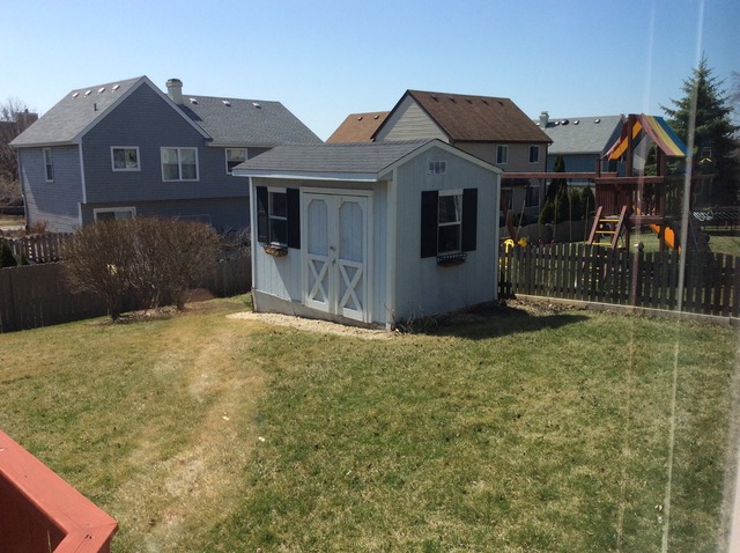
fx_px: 704
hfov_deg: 55.4
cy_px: 276
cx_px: 370
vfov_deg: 42.8
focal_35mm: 33
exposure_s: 1/1217
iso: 32
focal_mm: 3.3
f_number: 2.4
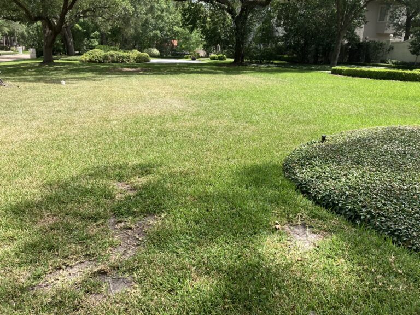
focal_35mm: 28
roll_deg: -1.4
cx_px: 210
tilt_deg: -17.1
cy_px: 158
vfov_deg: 49.7
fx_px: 340
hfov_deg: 63.4
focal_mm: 3.99
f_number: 1.8
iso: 20
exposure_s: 1/823
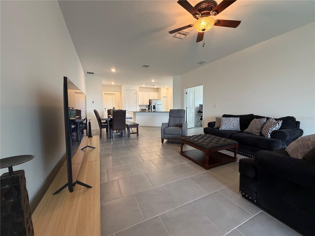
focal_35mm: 14
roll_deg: +0.9
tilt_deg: -4.9
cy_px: 118
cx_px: 158
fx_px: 127
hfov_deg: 102.1
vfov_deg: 85.7
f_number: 2.2
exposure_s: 1/60
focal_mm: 2.22
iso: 320
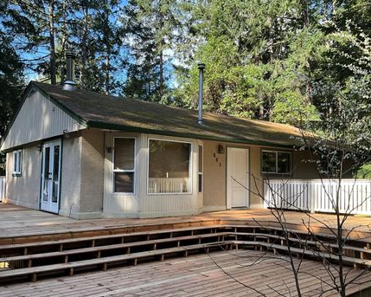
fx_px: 362
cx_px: 184
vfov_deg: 44.5
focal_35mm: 33
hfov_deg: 54.2
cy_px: 161
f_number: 1.8
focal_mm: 3
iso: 20
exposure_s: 1/199
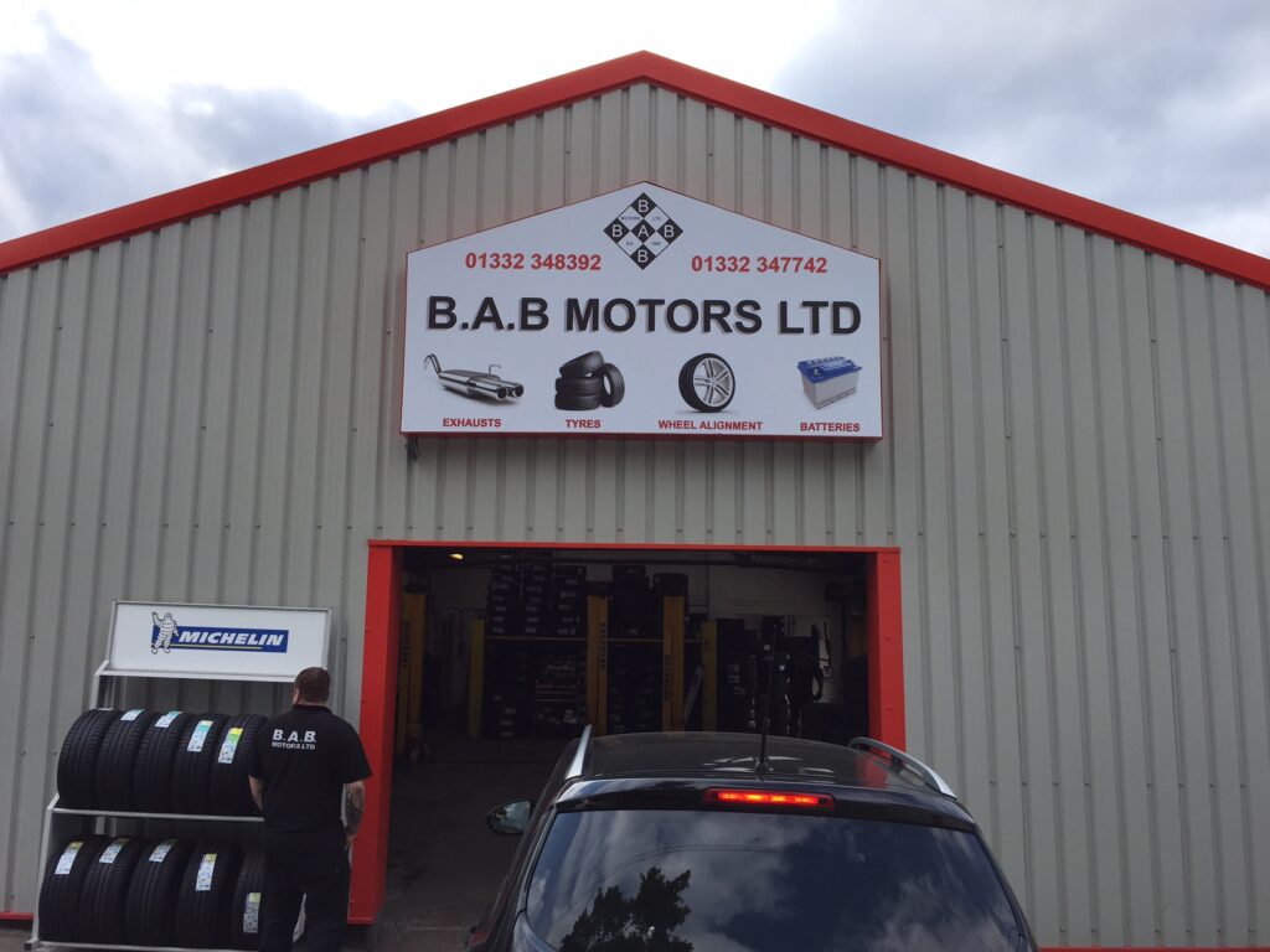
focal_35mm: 29
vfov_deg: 48.2
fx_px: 1064
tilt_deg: +8.5
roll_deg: -1.0
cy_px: 476
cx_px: 635
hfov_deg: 61.7
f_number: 2.2
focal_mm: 4.15
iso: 32
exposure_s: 1/1236
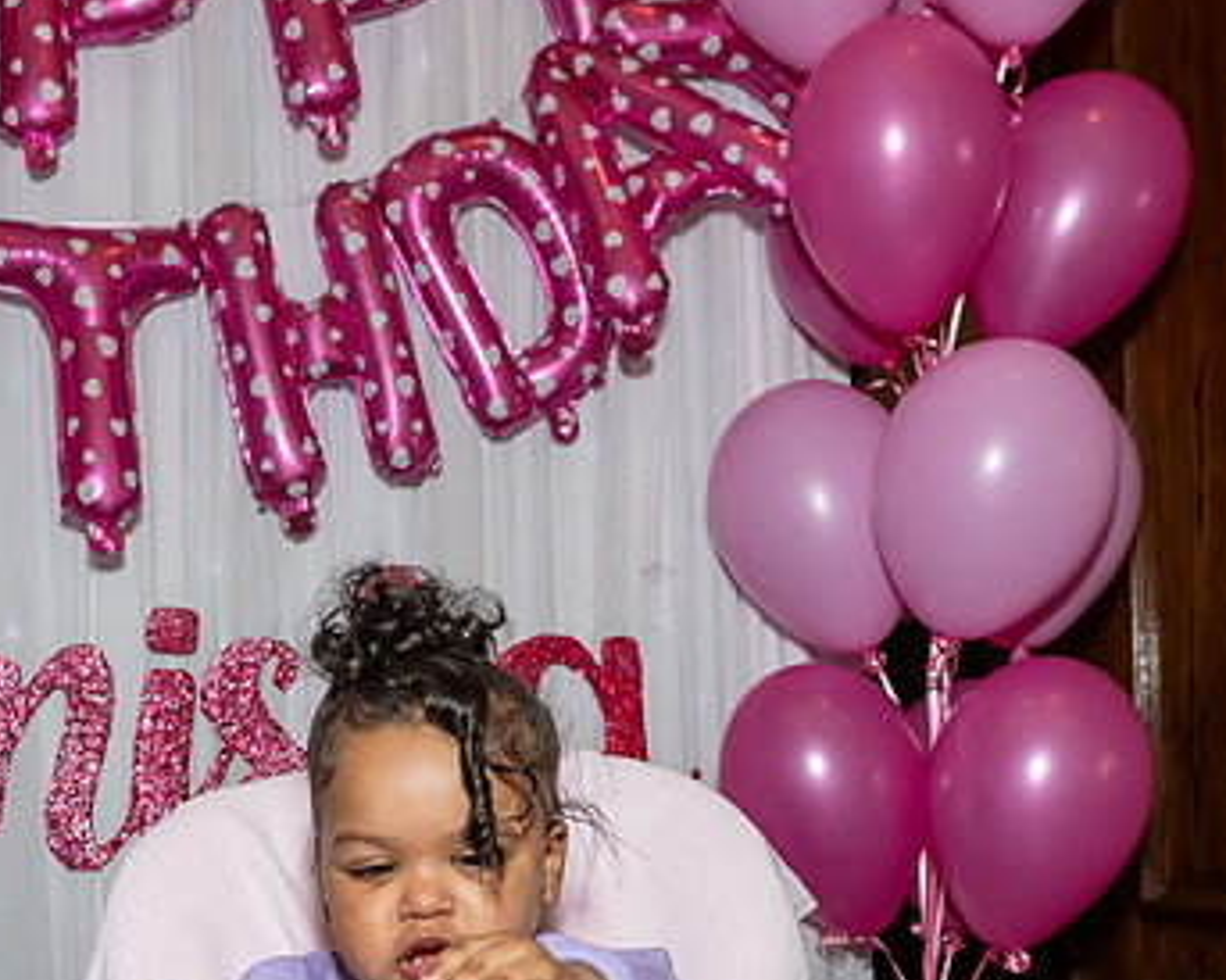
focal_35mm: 50
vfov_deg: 29.5
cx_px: 397
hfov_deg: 36.9
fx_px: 1813
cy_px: 783
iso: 640
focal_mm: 18
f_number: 7.1
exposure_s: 1/250
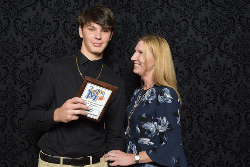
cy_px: 84
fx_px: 271
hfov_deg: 49.5
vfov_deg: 34.2
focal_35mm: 39
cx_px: 125
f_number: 20
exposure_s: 1/60
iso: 500
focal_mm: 26
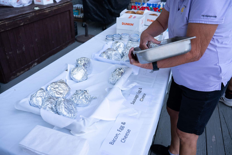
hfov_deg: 65.5
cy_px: 78
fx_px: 180
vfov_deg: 46.4
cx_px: 116
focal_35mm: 28
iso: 500
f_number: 4
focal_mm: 28
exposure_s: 1/640
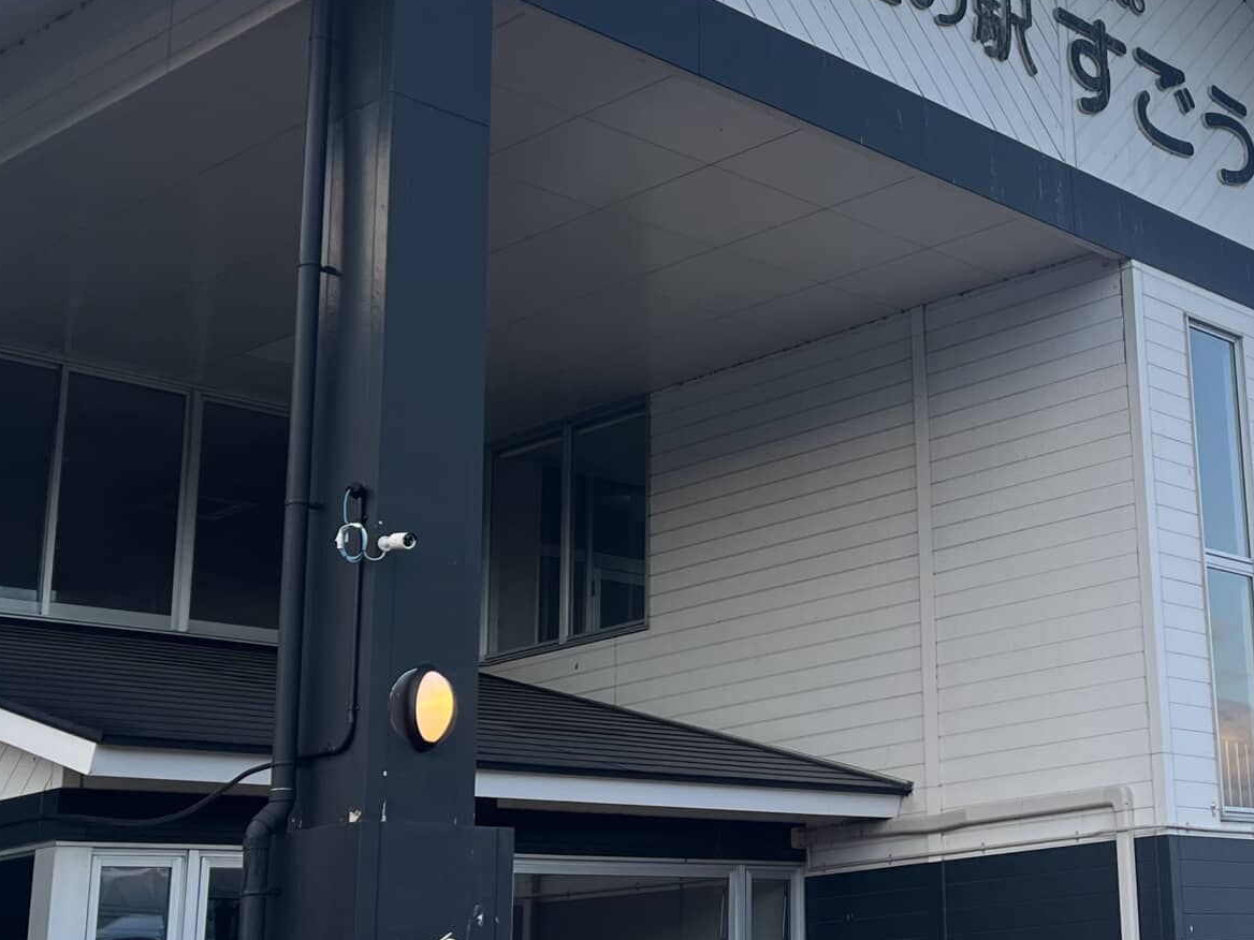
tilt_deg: +15.9
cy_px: 401
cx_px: 1058
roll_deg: +2.4
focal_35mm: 57
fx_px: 2065
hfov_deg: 32.6
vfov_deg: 25.6
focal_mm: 5.1
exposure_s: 1/324
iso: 50
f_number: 1.6
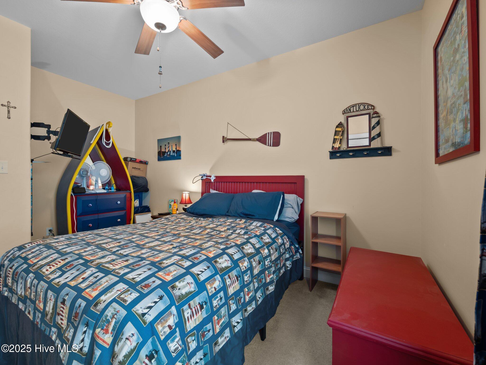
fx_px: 197
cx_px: 243
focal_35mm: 14
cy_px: 182
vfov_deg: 85.7
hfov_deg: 102.1
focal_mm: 7
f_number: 5.6
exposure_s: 1/1.25
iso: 200
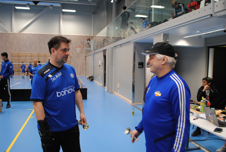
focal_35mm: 30
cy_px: 76
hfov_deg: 61.9
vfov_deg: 43.7
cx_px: 113
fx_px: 189
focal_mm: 20
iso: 280
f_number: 3.8
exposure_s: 1/30
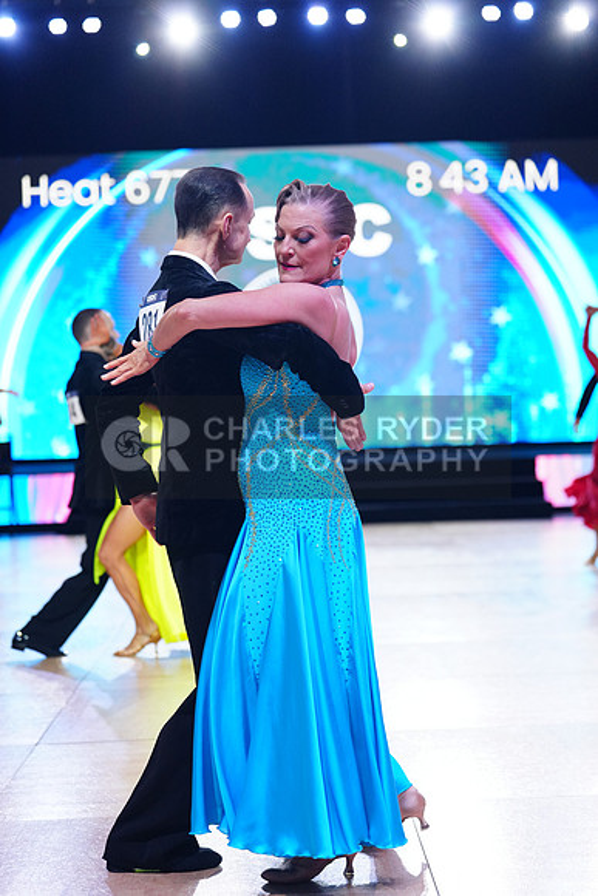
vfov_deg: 28.8
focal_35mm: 70
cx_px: 299
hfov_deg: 19.5
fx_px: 1743
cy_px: 448
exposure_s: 1/500
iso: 2000
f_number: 2.8
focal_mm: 70
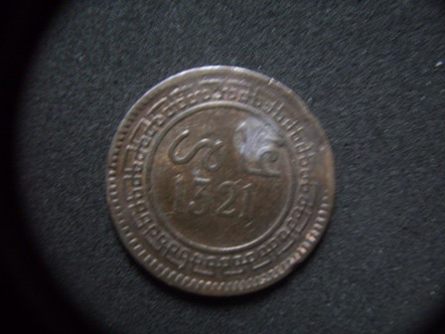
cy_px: 167
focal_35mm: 34
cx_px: 222
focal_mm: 5.7
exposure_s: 1/8
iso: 160
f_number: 2.9
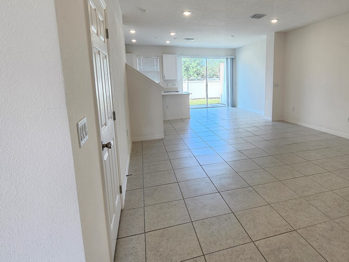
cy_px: 118
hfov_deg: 80.2
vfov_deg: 65.8
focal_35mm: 20
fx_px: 202
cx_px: 219
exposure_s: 1/60
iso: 50
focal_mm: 2.2
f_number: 2.2
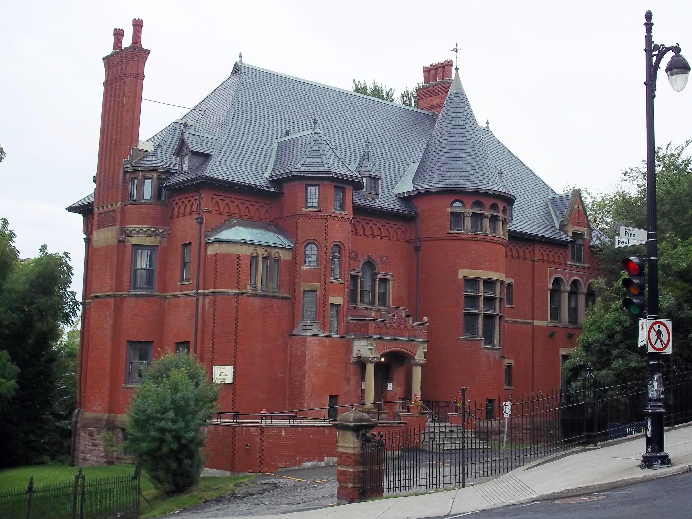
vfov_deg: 28.6
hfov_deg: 37.5
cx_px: 330
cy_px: 264
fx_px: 1020
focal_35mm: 51
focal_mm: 8.2
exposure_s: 1/100
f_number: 8.9
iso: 80
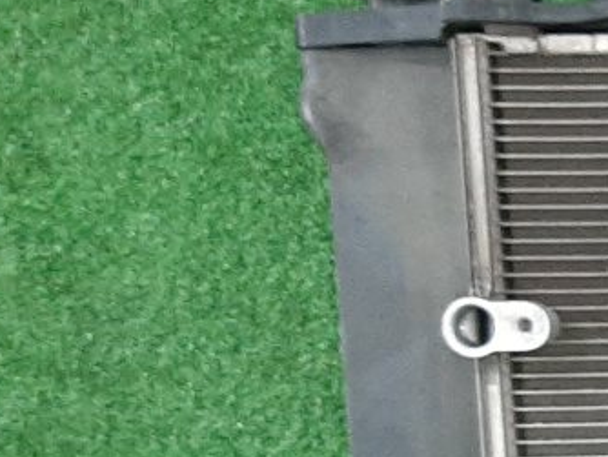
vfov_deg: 13.0
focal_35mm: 112
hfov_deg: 14.2
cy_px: 517
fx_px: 1969
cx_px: 1285
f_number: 1.7
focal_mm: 3.93
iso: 240
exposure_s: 1/25
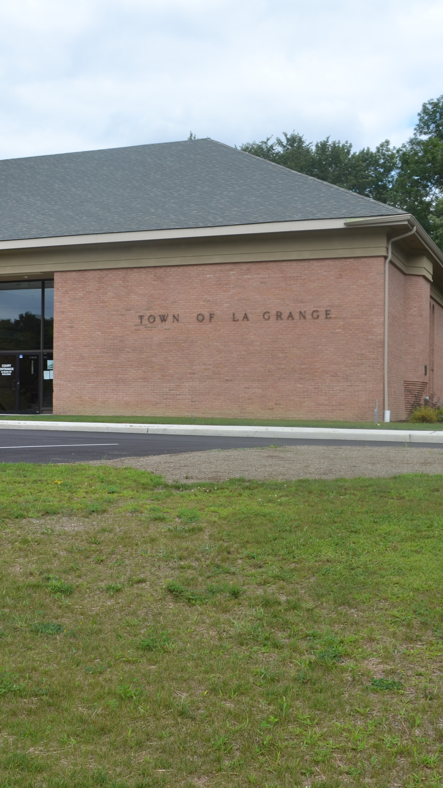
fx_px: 898
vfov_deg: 47.4
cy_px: 393
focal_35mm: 43
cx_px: 180
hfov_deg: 27.7
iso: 100
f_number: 7.1
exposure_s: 1/200
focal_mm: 18
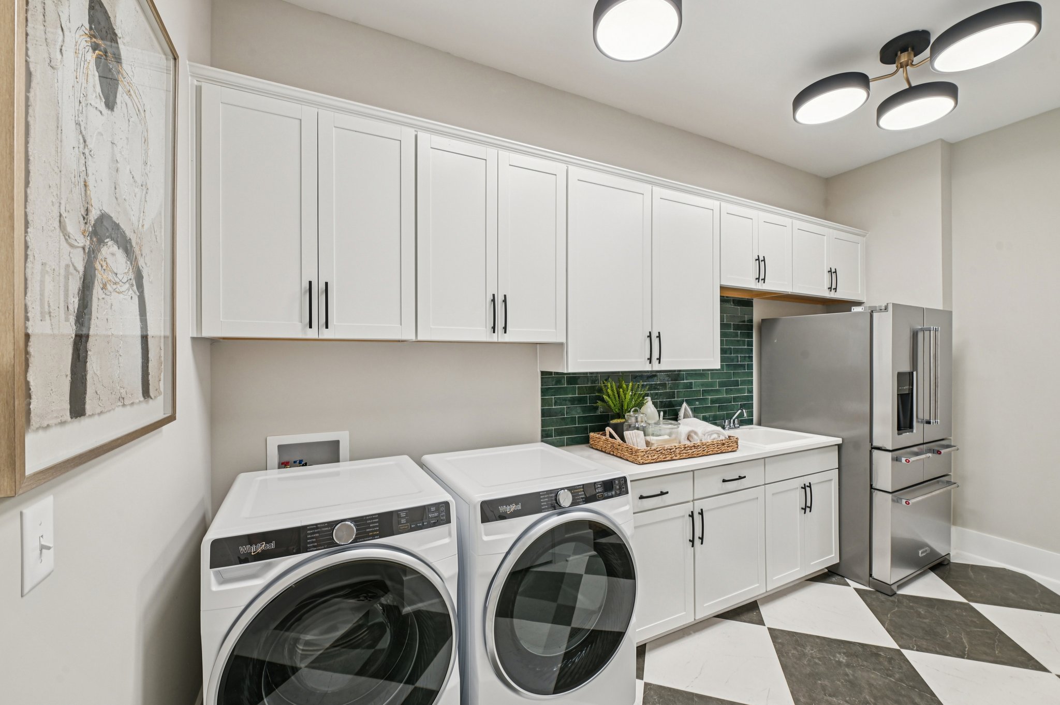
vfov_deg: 81.1
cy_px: 352
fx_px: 412
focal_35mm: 14
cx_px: 530
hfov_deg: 104.3
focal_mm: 14
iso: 200
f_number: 9
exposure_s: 1/8
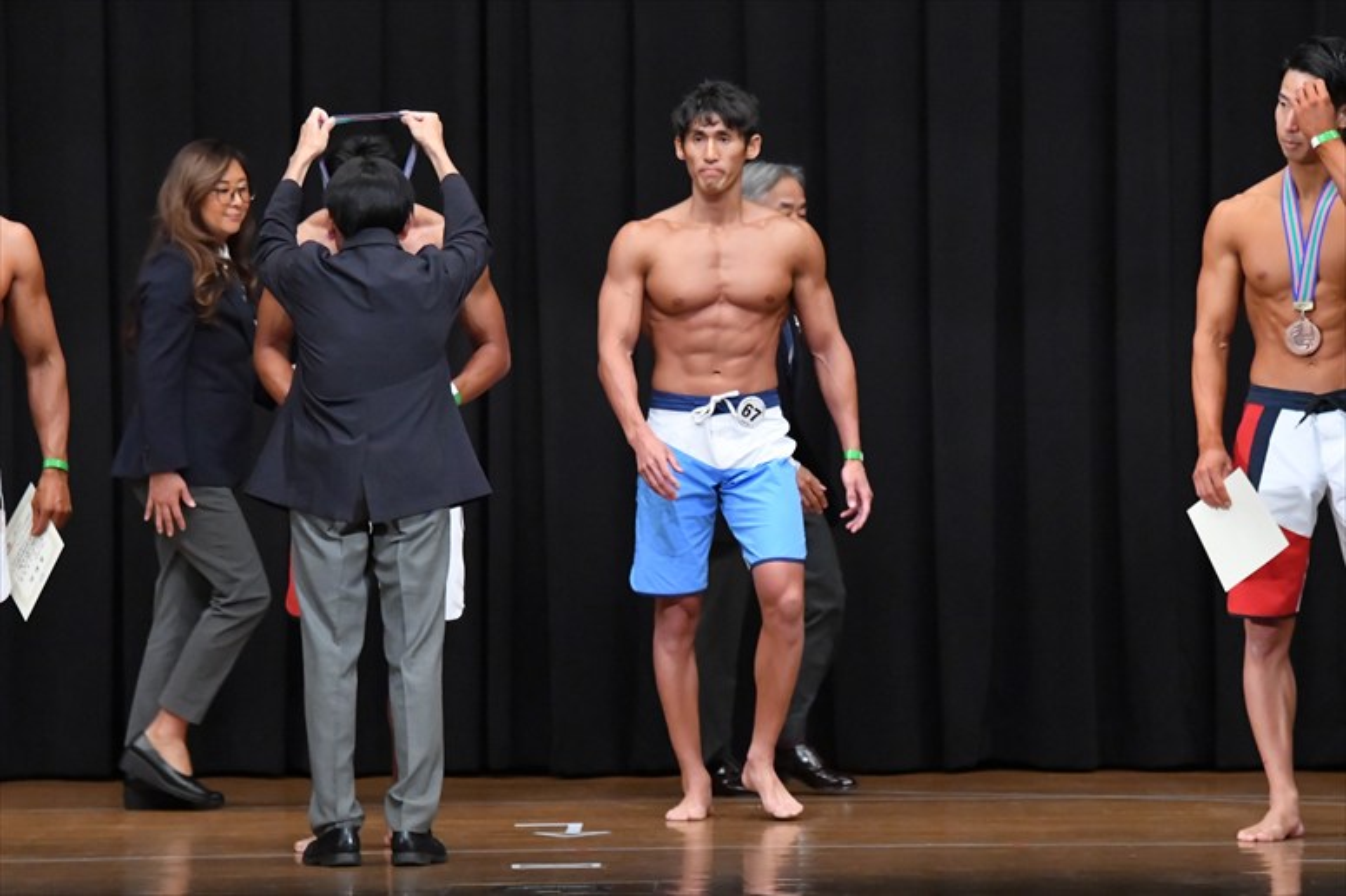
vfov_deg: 6.1
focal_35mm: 225
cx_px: 673
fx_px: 8409
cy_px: 448
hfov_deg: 9.2
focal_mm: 150
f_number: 5.6
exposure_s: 1/400
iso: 8000
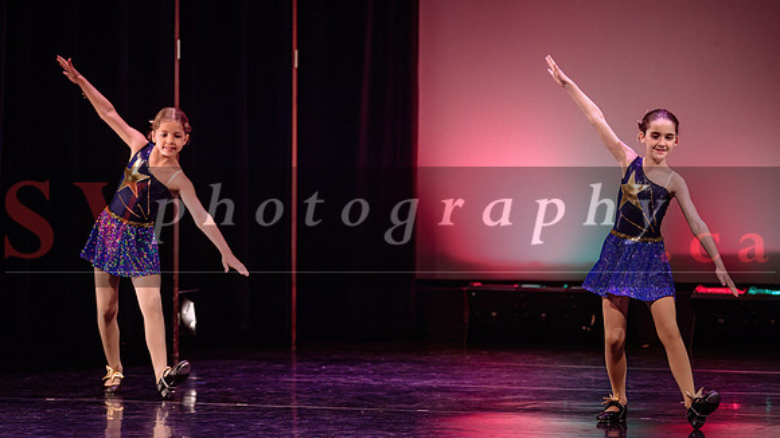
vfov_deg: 7.7
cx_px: 333
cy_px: 150
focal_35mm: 158
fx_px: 3270
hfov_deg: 13.6
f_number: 2.8
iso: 1600
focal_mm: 130
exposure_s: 1/250
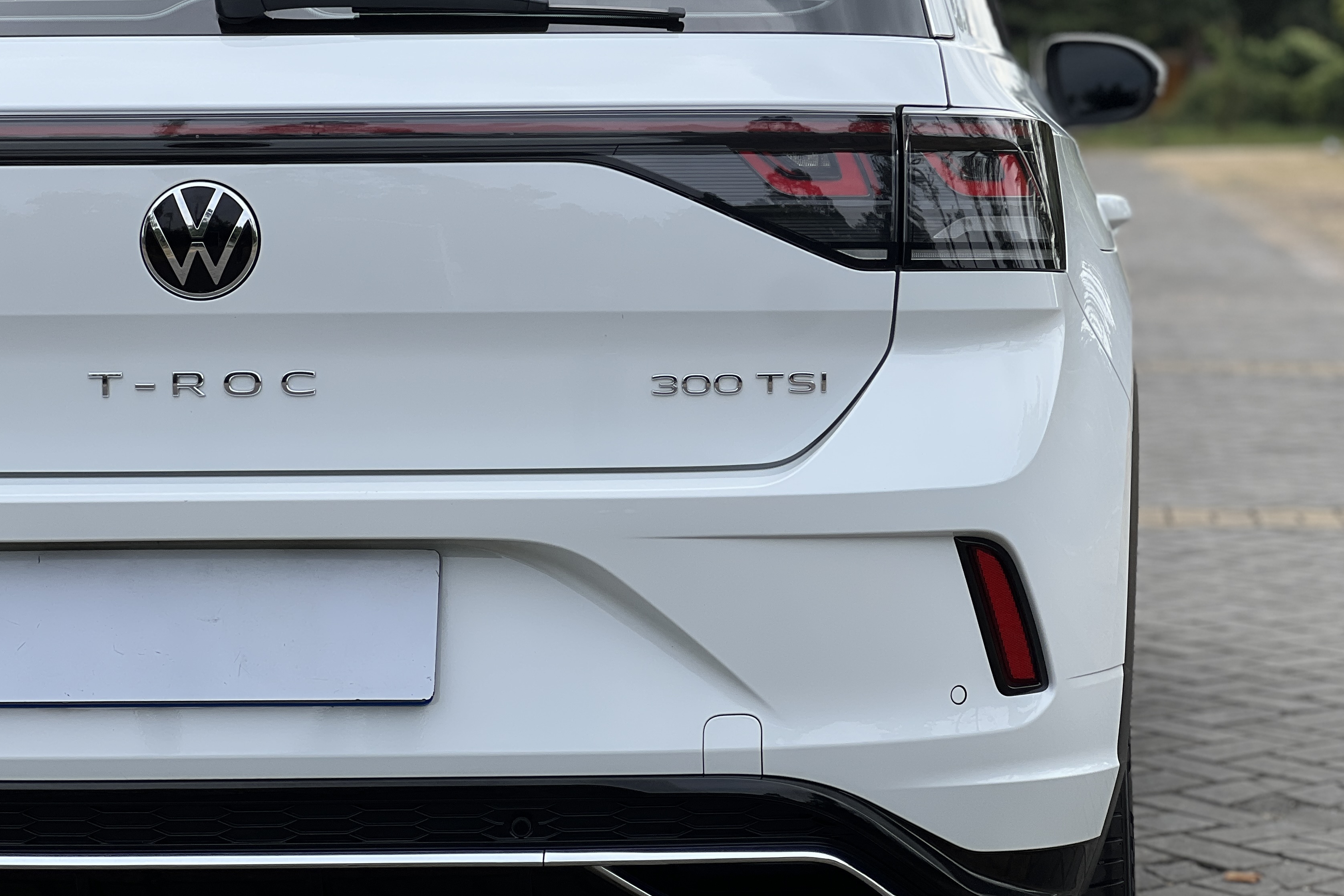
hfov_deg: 21.2
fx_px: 3583
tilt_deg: -2.2
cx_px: 768
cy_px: 296
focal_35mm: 96
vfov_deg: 14.2
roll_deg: +1.1
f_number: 2.8
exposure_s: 1/531
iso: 32
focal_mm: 9
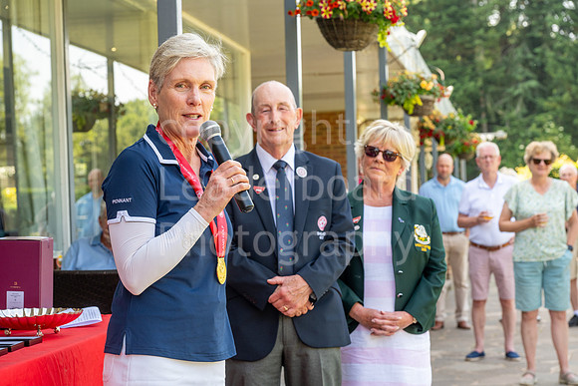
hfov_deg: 24.8
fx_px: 1317
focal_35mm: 82
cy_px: 193
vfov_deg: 16.7
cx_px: 289
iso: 400
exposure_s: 1/200
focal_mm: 82
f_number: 7.1
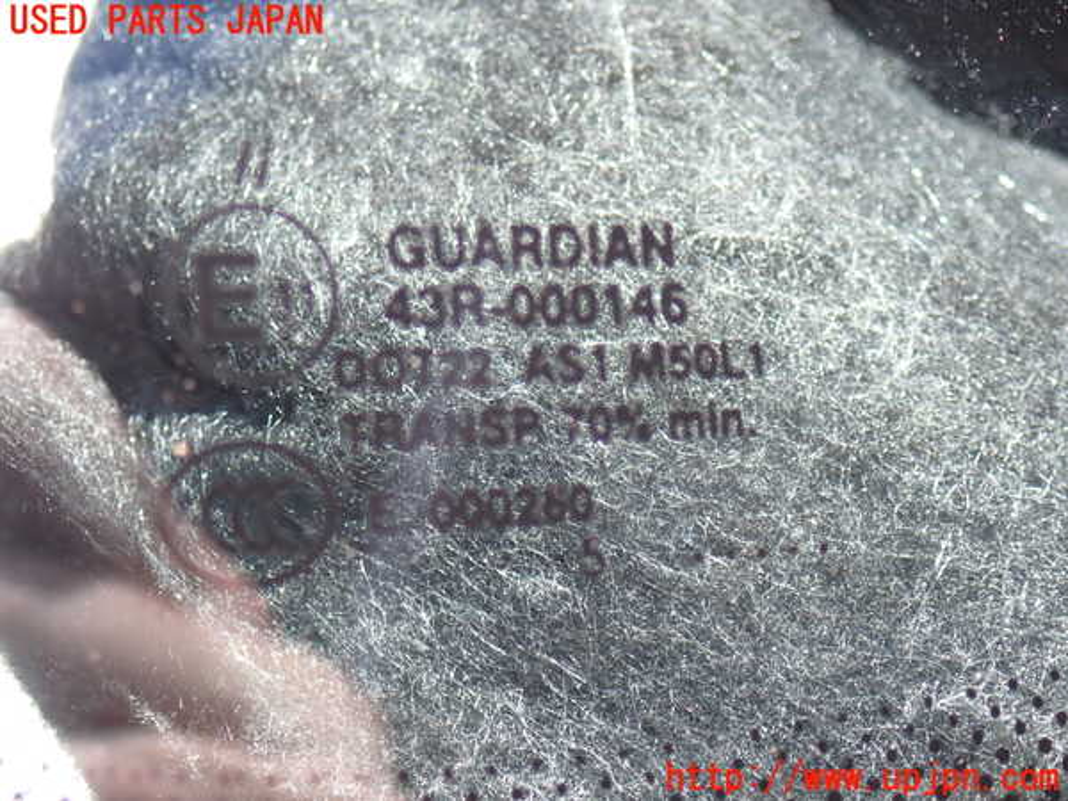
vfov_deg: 16.8
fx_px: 2715
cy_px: 400
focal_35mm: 88
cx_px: 534
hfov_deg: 22.3
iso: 200
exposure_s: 1/160
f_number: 4.5
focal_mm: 15.66
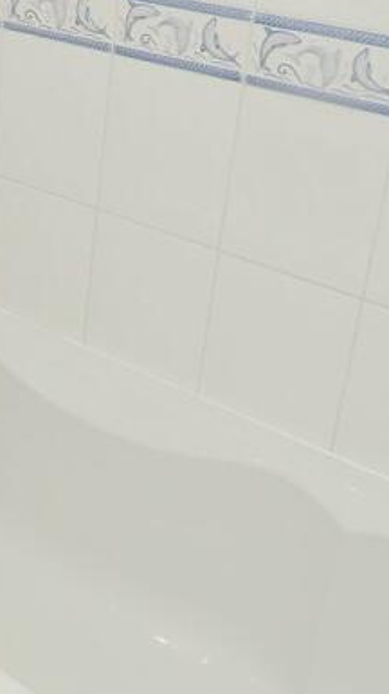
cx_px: -225
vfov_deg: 35.4
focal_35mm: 58
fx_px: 1066
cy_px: 187
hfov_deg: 18.0
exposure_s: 1/100
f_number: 2.8
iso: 80
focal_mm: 3.6
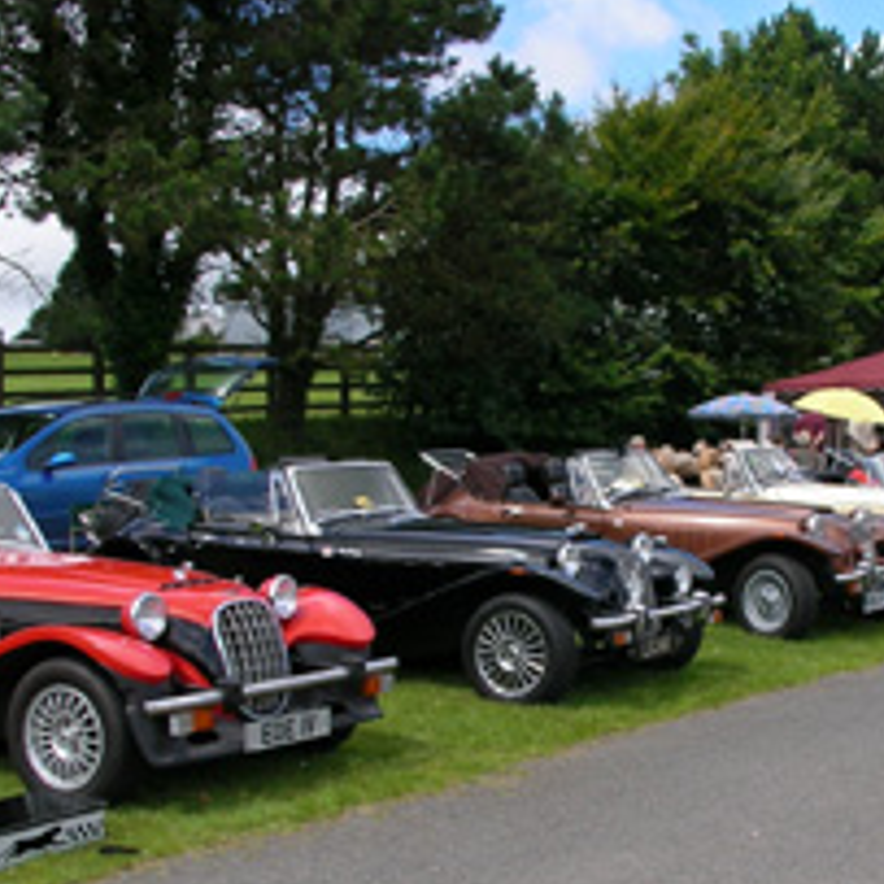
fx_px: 1907
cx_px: 610
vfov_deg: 26.0
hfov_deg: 25.9
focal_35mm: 66
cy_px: 542
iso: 50
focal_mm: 5.8
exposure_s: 1/349
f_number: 4.5
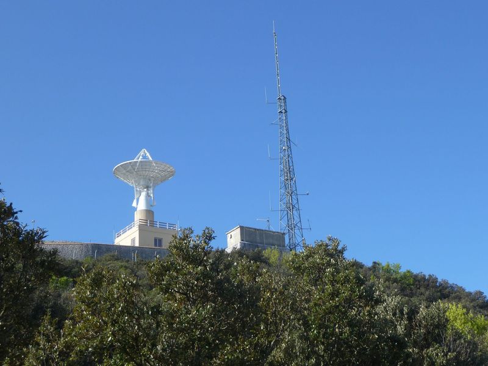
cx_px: 244
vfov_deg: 24.8
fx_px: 832
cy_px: 183
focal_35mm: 59
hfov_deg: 32.7
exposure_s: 1/400
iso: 80
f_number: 5
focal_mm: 9.7
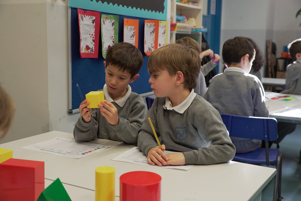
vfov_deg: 27.0
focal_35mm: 50
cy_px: 100
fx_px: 418
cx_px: 150
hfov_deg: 39.6
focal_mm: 50
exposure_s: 1/200
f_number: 5.6
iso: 2000
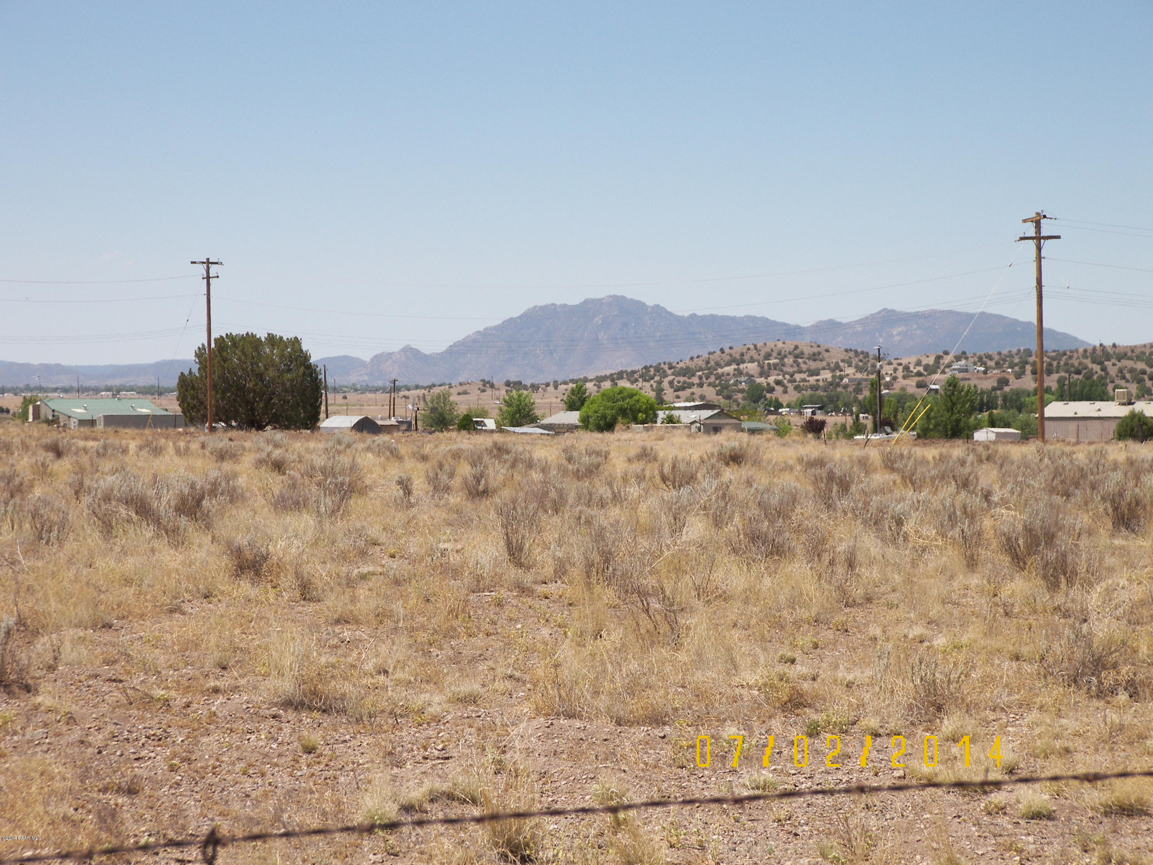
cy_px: 432
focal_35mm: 107
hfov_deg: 18.4
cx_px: 576
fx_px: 3564
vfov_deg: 13.8
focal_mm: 22.5
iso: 50
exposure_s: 1/1000
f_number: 4
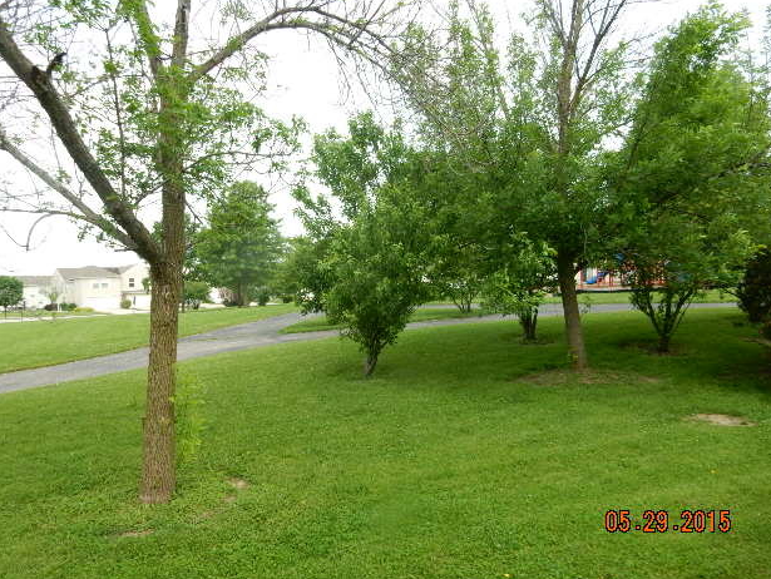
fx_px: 579
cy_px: 283
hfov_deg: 67.3
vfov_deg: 53.1
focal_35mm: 26
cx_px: 377
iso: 125
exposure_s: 1/400
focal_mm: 4.5
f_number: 3.7
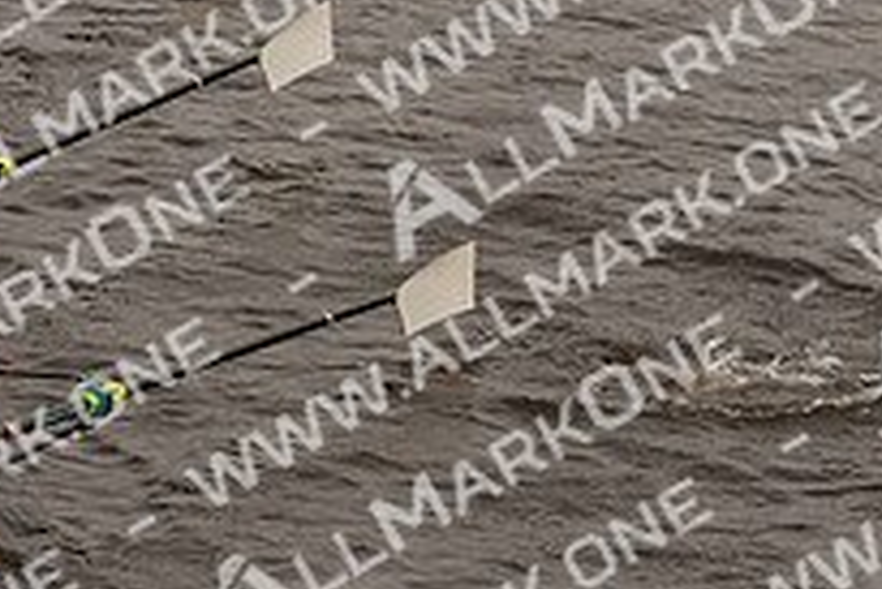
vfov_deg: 4.2
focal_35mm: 331
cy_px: 191
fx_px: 8115
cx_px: -198
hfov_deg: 6.2
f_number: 5
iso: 400
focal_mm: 117
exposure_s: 1/2500
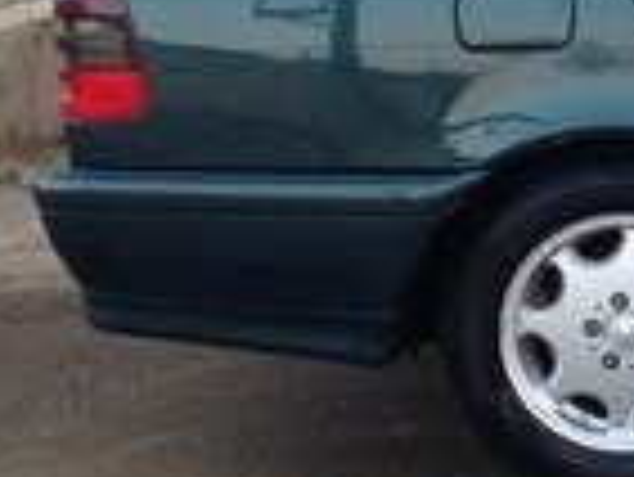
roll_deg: +0.1
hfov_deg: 11.4
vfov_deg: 9.6
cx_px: 1326
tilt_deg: -9.7
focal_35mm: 154
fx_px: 2823
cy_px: 38
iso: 50
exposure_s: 1/30
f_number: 2.4
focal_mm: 4.12
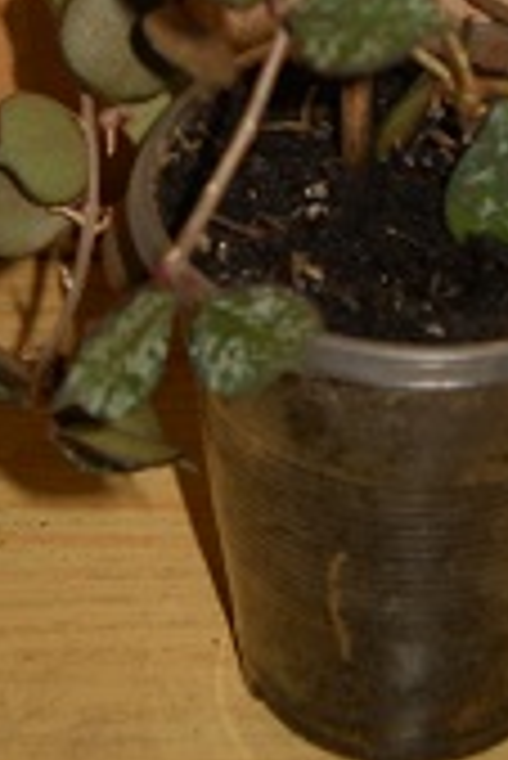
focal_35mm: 101
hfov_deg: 13.5
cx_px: 405
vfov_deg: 19.2
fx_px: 2133
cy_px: -130
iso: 80
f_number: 5.5
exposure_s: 1/30
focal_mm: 6.72
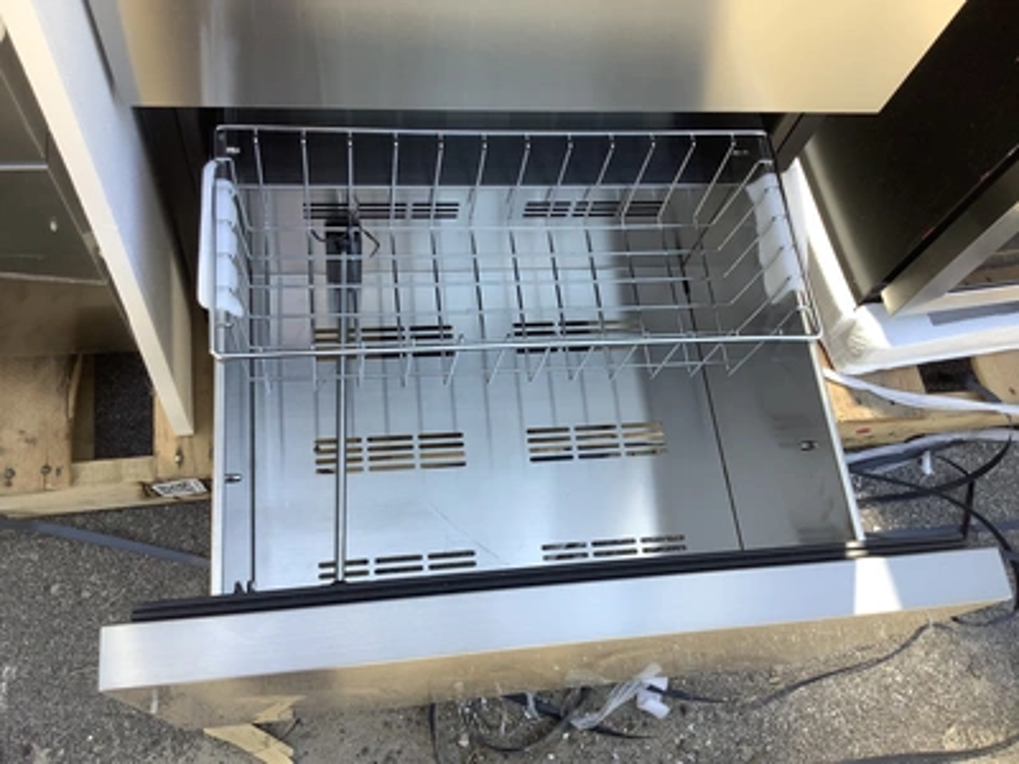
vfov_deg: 45.4
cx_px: 510
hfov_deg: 58.4
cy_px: 382
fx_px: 913
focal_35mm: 31
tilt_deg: -65.2
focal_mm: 3.3
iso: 25
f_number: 2.4
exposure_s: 1/149
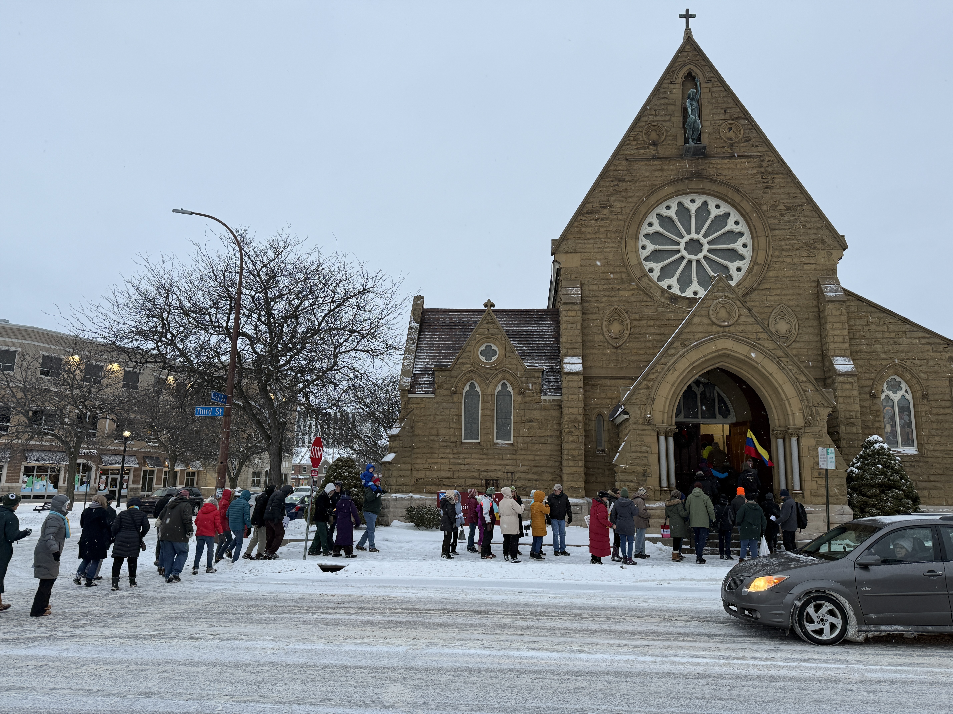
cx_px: 476
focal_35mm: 24
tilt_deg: +11.5
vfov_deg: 56.8
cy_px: 357
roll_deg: -1.2
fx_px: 661
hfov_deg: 71.6
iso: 125
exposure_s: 1/121
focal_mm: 6.76
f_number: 1.78
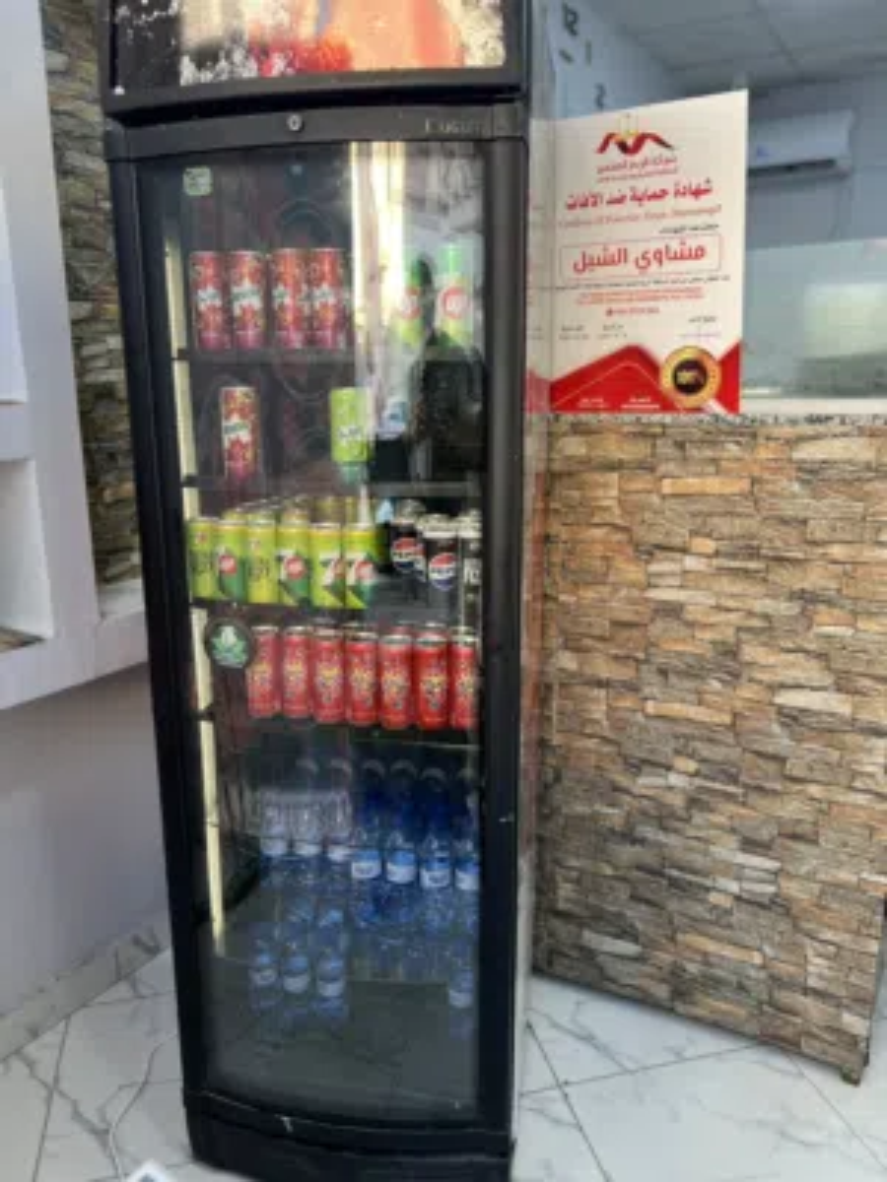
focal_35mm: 26
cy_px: 591
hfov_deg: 53.1
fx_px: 888
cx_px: 444
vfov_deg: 67.3
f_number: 1.5
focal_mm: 5.7
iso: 64
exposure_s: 1/100
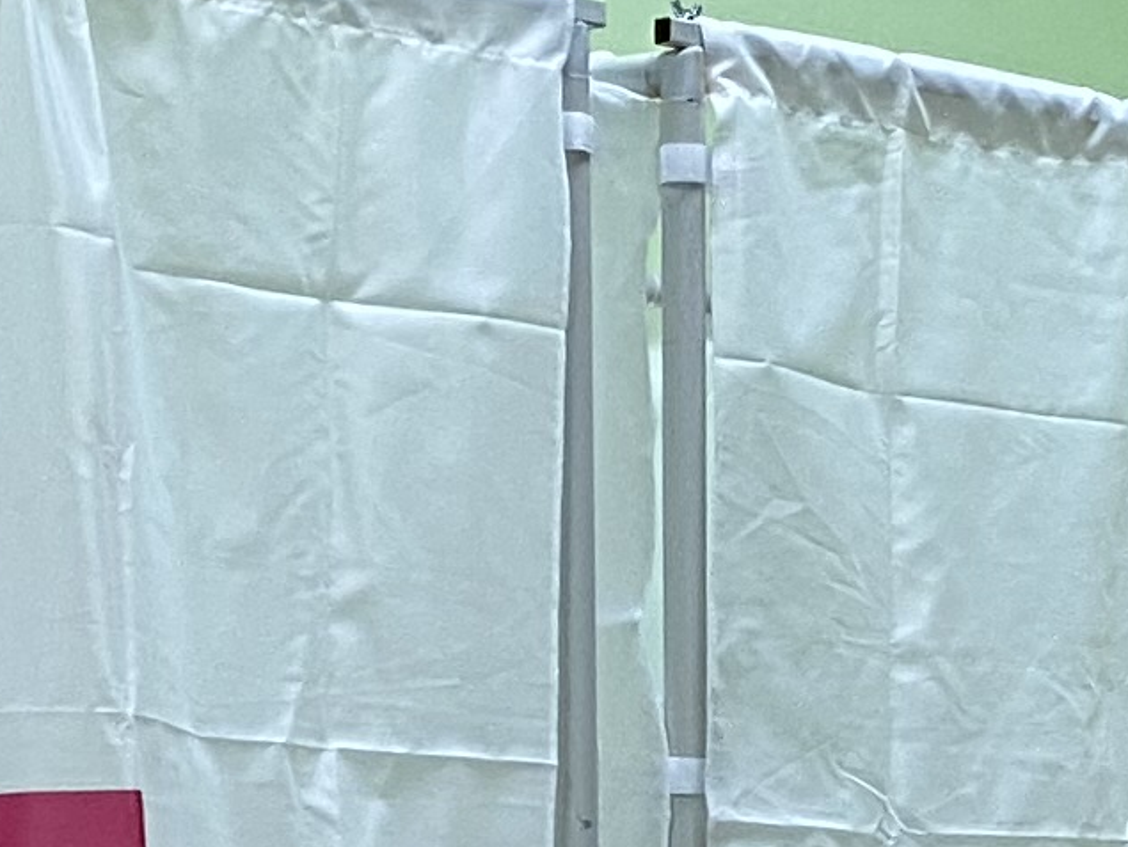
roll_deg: -0.7
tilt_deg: -4.4
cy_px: 1447
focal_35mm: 165
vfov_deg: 8.7
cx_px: 1309
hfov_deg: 11.7
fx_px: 5380
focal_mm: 4.25
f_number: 1.8
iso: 80
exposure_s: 1/50
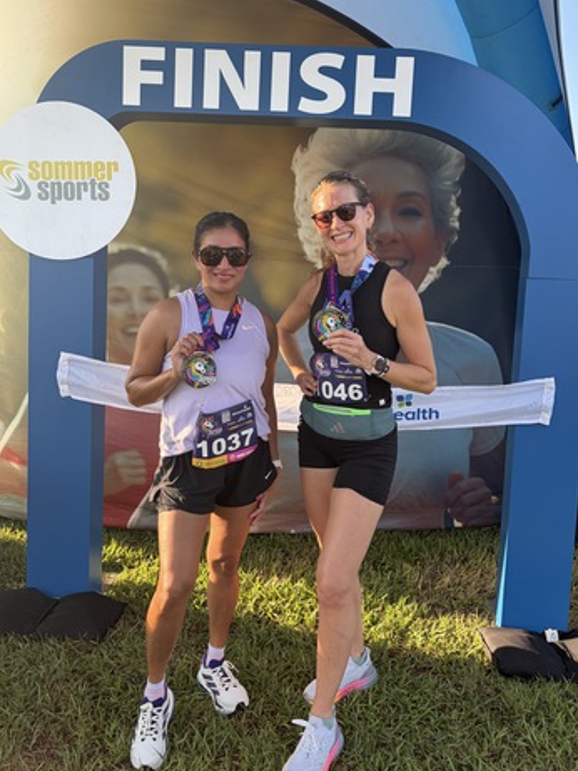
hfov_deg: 45.4
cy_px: 361
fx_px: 690
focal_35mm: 31
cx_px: 327
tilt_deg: -8.6
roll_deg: -1.5
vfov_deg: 58.3
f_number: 1.6
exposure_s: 1/468
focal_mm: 5.96
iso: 64
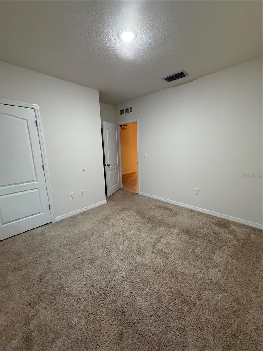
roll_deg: +1.1
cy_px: 176
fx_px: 142
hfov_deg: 85.7
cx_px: 132
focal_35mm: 14
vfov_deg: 102.1
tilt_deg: -10.6
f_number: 2.2
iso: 400
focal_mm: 2.22
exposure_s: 1/60
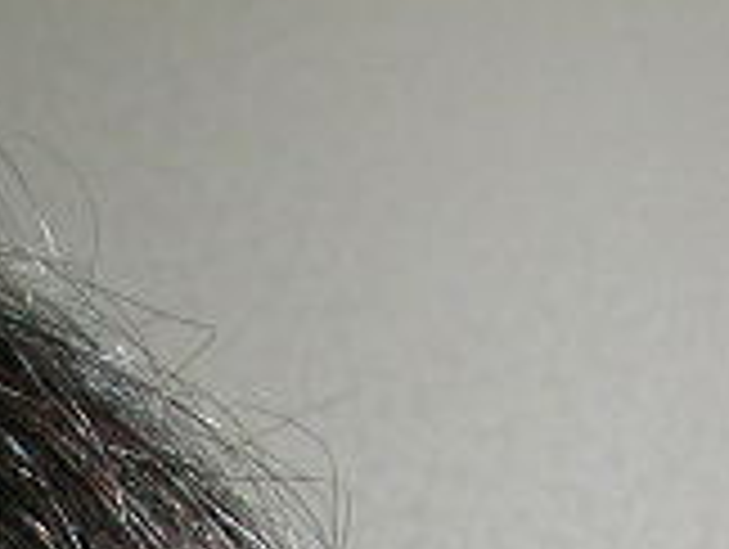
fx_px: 3079
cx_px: -396
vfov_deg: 9.6
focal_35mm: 146
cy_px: 1066
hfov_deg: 12.7
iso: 100
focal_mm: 5.6
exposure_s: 1/59.9
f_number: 4.5
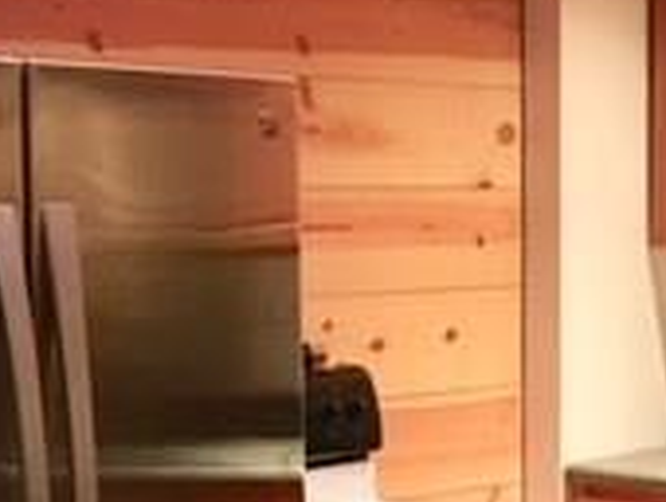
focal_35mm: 109
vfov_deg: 13.6
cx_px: 635
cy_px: 380
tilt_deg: -5.0
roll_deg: +0.1
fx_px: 2100
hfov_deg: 17.7
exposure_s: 1/15
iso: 200
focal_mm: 4.15
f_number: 2.2
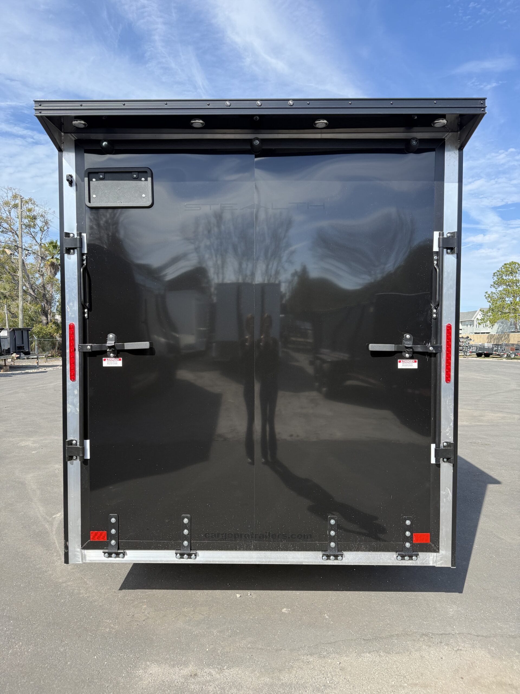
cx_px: 260
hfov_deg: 56.8
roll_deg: -1.2
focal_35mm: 24
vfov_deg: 71.6
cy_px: 347
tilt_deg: -0.9
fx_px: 481
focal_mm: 6.76
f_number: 1.78
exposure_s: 1/2232
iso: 100
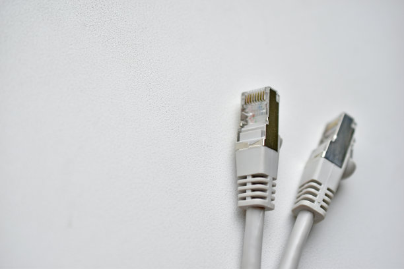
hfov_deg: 33.4
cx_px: 202
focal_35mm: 60
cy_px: 134
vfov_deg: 22.6
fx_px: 673
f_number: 3
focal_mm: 40
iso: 100
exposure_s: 1/160
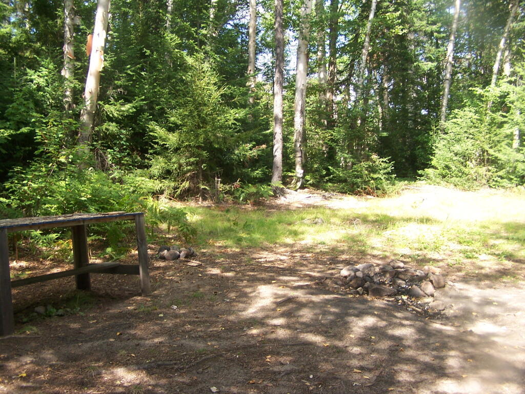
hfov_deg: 49.0
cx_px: 262
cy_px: 197
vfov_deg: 37.7
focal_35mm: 38
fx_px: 576
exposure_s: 1/160
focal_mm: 6.3
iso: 100
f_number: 2.8
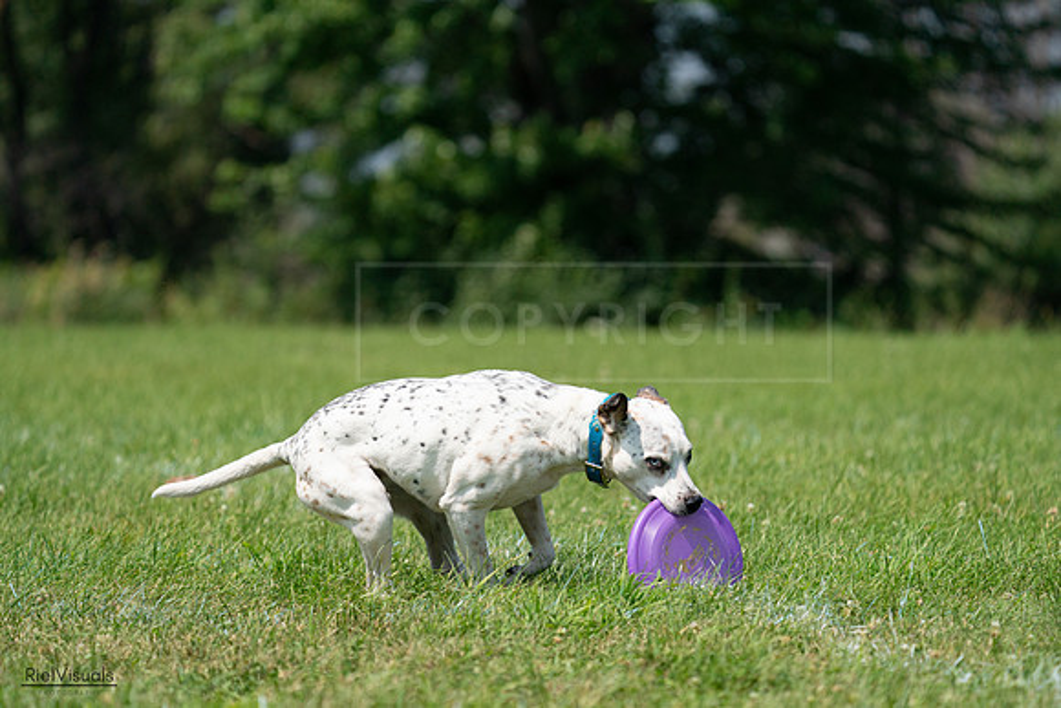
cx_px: 530
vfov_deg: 5.4
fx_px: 7517
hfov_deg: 8.1
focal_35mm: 255
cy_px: 354
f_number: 5.6
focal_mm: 255
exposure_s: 1/4000
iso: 500
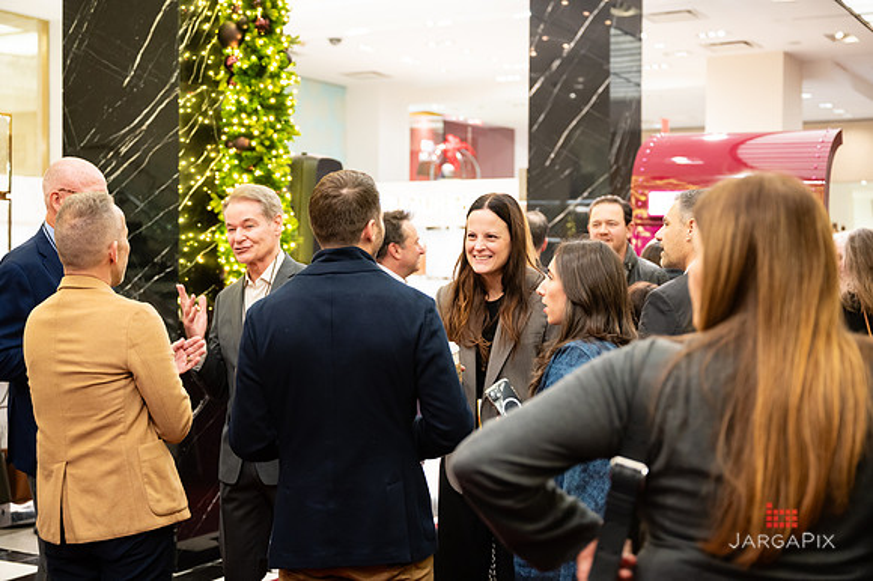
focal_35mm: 51
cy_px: 290
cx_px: 436
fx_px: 1242
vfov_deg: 26.3
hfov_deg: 38.7
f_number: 3.2
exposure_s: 1/160
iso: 1250
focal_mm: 51
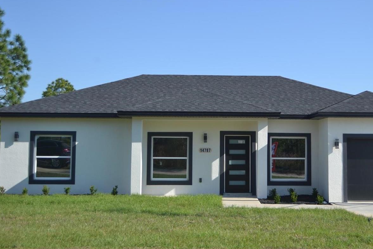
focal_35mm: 53
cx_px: 228
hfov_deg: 37.3
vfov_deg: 25.5
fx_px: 549
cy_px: 105
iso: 100
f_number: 4.2
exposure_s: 1/640
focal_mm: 26
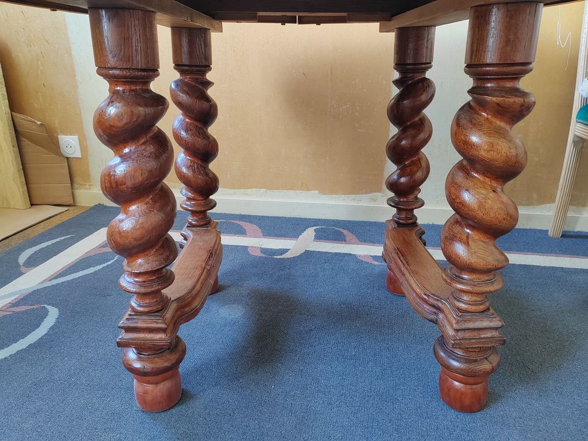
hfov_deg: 65.3
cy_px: 220
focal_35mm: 27
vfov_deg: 51.4
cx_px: 294
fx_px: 459
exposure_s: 1/50
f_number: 1.9
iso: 859
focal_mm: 5.52
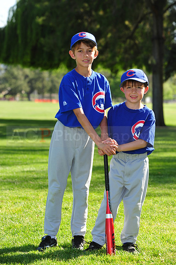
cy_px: 132
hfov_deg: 10.1
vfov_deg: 15.2
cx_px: 88
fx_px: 991
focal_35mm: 135
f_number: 6.3
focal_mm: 135
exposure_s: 1/250
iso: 200
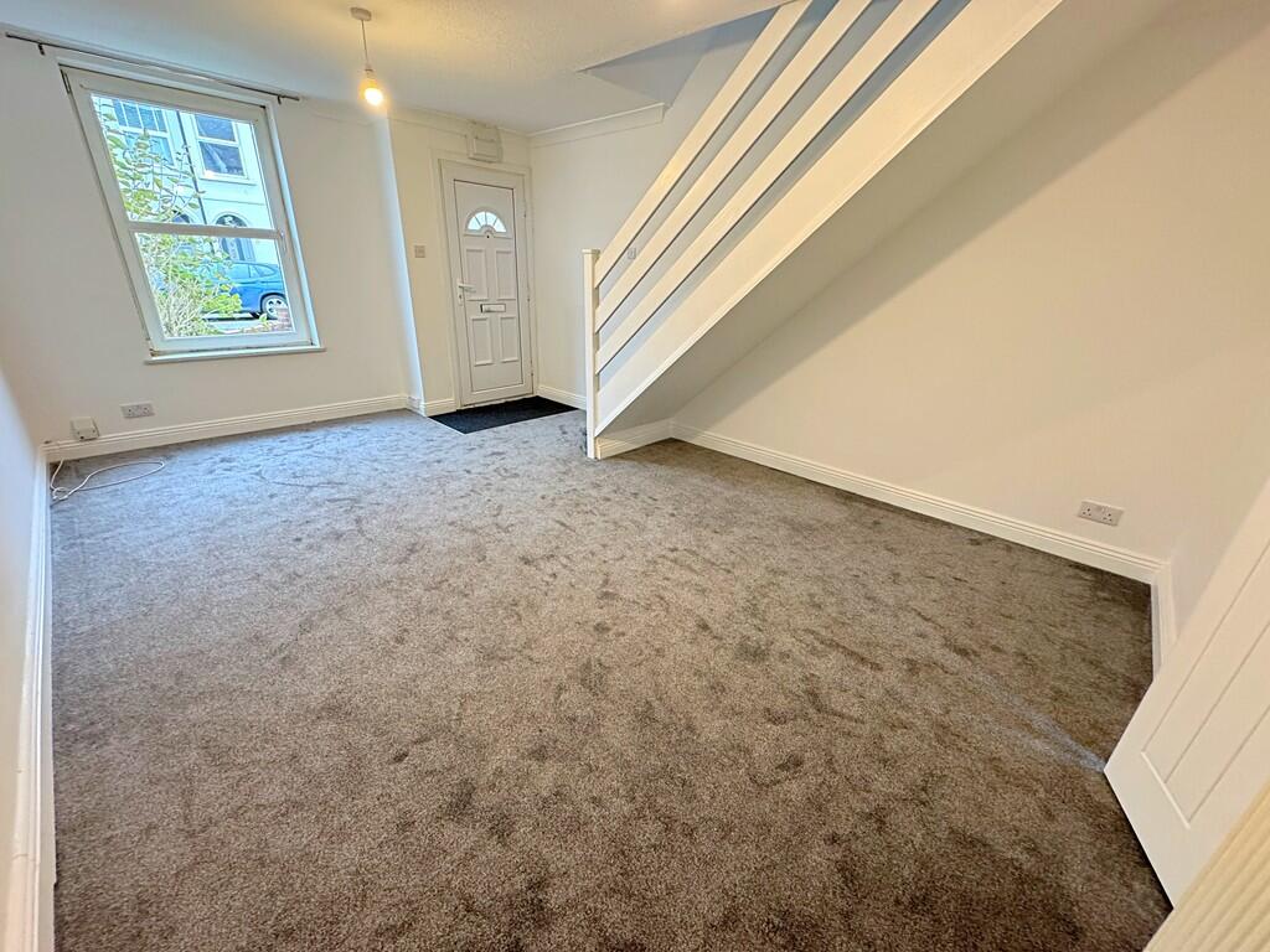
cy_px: 476
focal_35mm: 14
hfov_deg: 102.1
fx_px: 514
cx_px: 635
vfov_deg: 85.7
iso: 320
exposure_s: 1/100
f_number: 2.2
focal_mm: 2.22
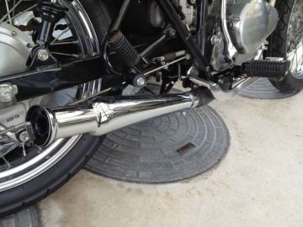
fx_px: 306
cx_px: 152
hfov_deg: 52.6
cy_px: 114
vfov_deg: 40.7
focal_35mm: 35
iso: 50
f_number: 2.4
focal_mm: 4.28
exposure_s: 1/60
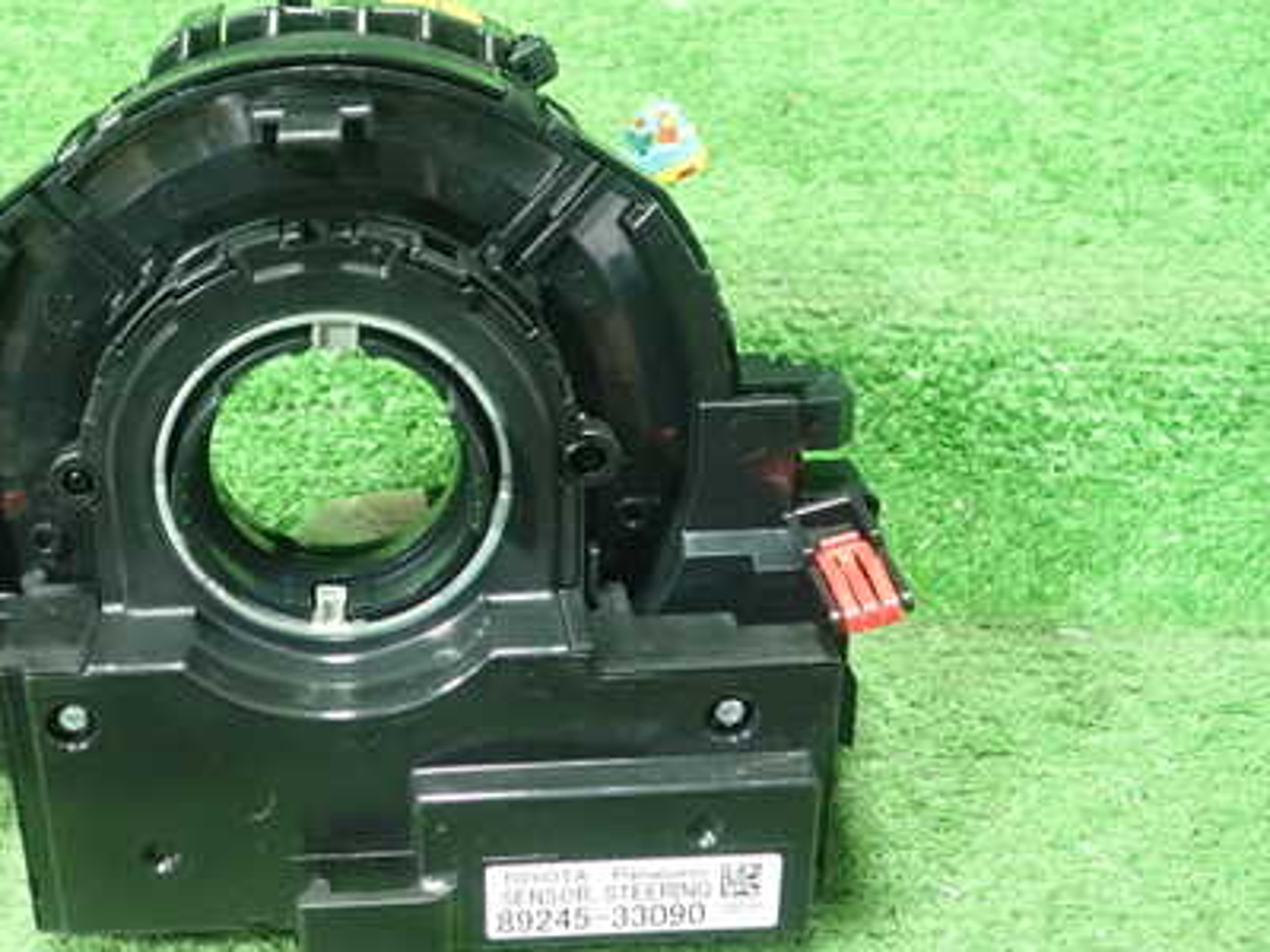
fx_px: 1651
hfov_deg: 41.2
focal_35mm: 45
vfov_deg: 32.2
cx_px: 368
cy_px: 451
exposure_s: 1/60
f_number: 2.3
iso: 800
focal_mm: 5.5
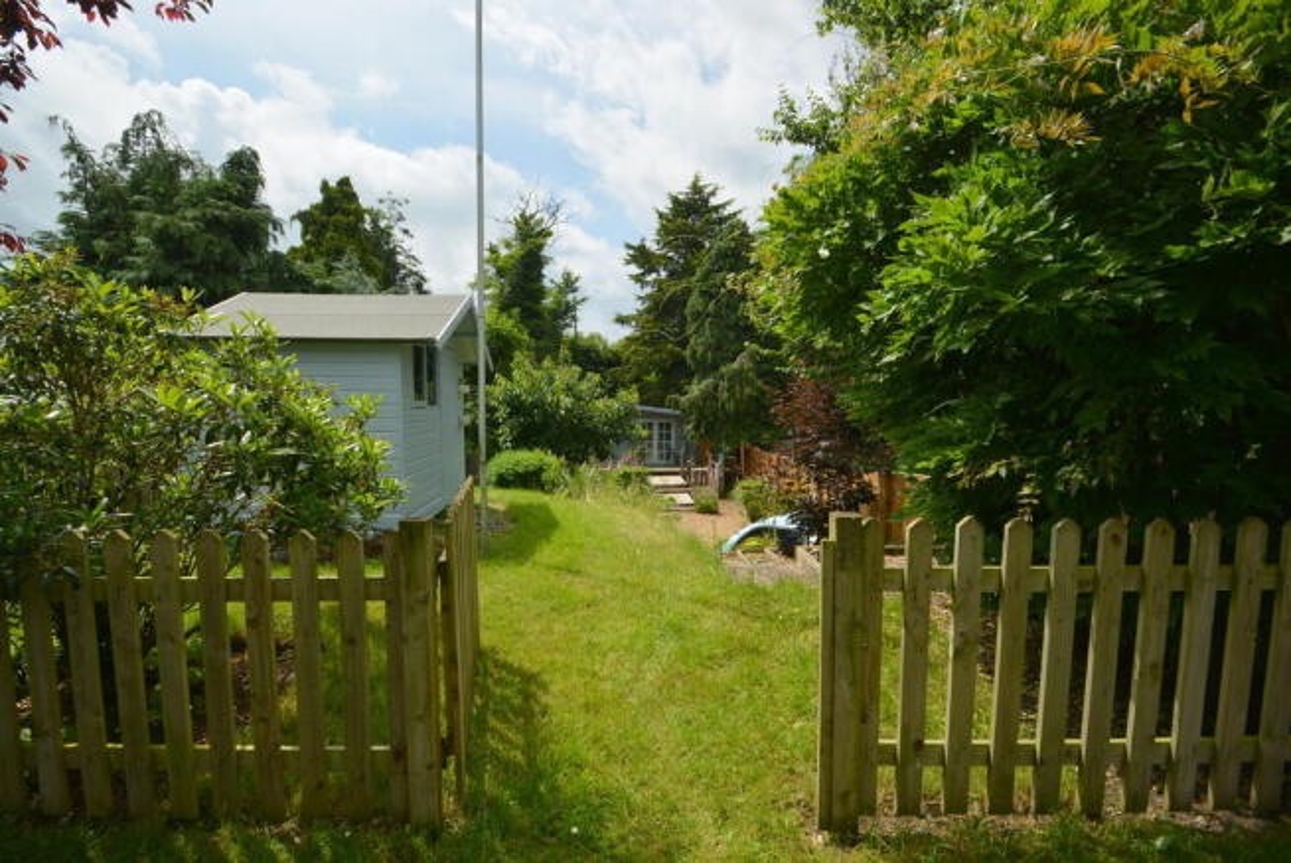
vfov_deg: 77.4
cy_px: 432
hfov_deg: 100.4
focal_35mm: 15
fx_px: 538
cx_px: 646
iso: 100
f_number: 9
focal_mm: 10
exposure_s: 1/320
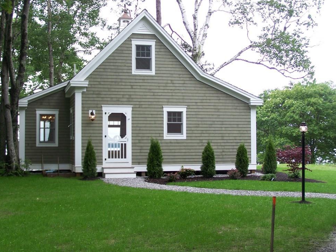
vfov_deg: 24.8
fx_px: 573
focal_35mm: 59
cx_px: 164
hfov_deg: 32.7
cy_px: 122
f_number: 3.1
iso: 64
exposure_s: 1/100
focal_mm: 9.3
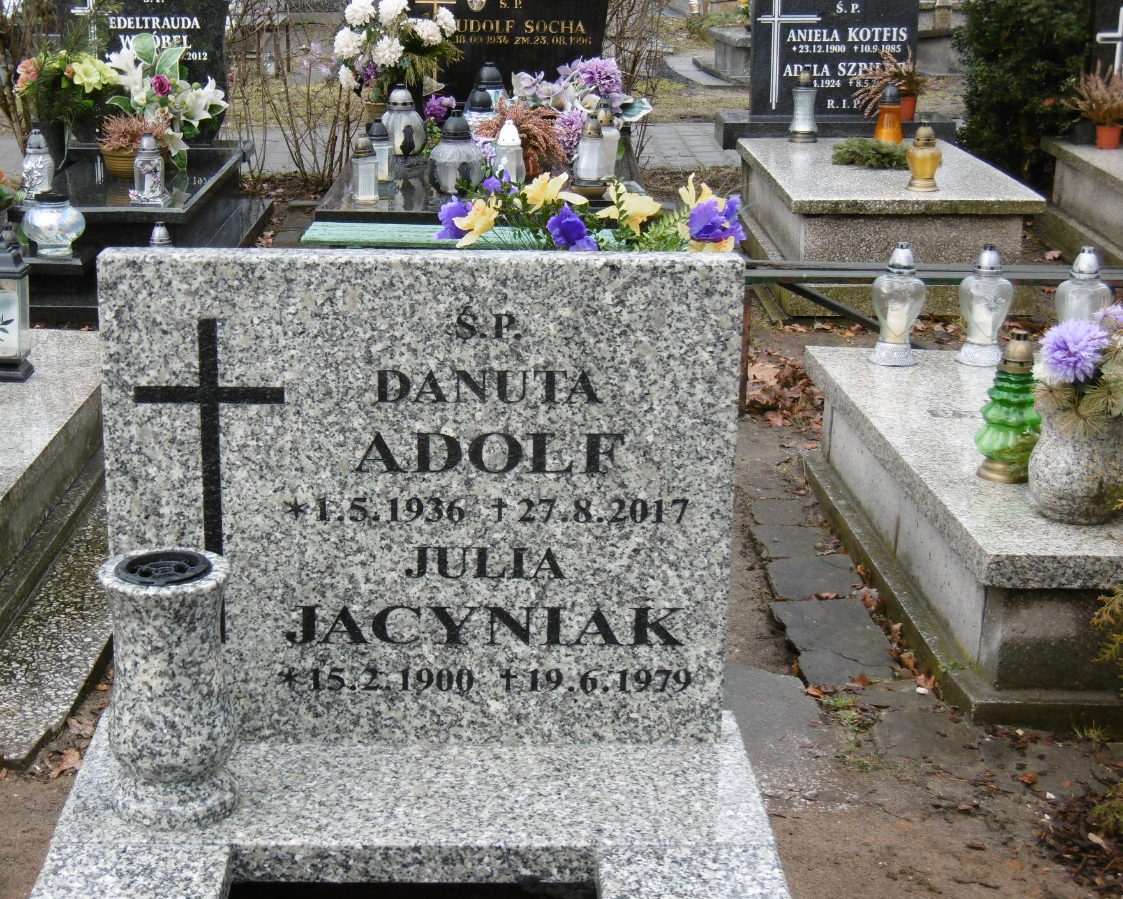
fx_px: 2227
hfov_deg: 28.3
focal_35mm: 67
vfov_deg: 22.8
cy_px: 471
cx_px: 486
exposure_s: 1/100
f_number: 4.2
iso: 100
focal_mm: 10.5
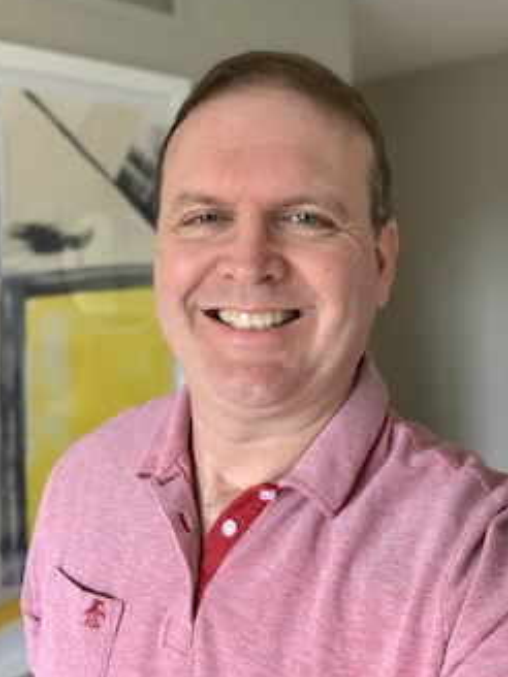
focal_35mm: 39
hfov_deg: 36.8
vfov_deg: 47.7
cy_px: 285
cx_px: 262
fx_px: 763
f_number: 2.2
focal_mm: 2.87
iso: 160
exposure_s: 1/60
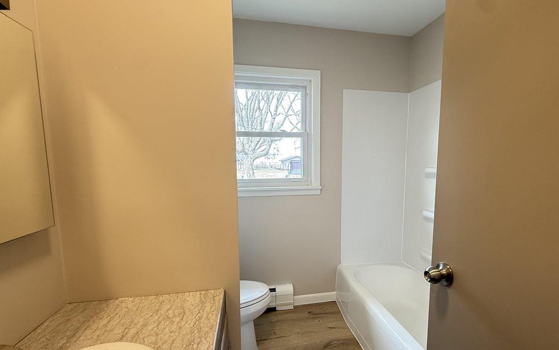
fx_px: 274
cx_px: 306
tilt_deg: -5.6
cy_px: 193
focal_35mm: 18
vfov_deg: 64.9
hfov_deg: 90.8
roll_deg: +0.2
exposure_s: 1/60
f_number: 2.2
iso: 200
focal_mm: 2.22
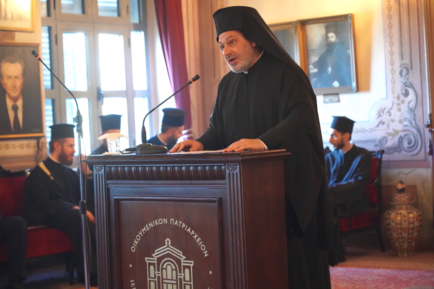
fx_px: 940
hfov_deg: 26.0
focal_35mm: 78
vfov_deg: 17.5
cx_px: 217
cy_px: 144
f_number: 4
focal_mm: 78
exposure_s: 1/160
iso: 12800
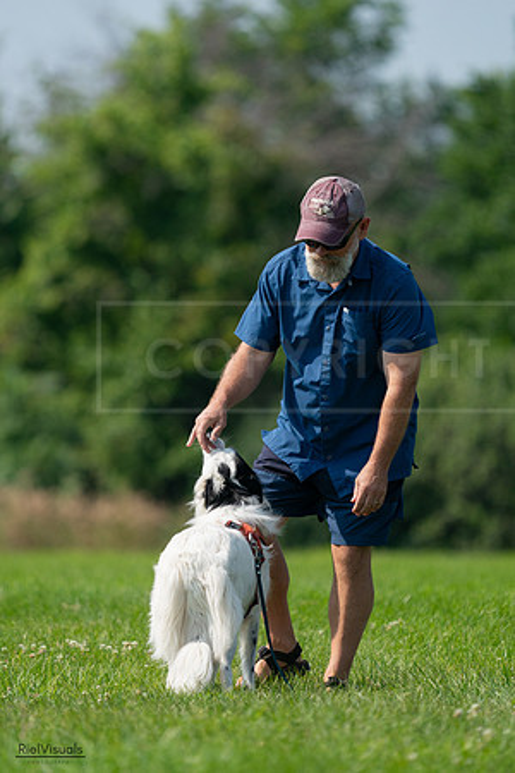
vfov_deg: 4.2
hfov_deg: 2.8
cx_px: 258
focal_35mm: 496
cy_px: 386
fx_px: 10643
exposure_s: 1/4000
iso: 1250
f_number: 6.3
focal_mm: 496
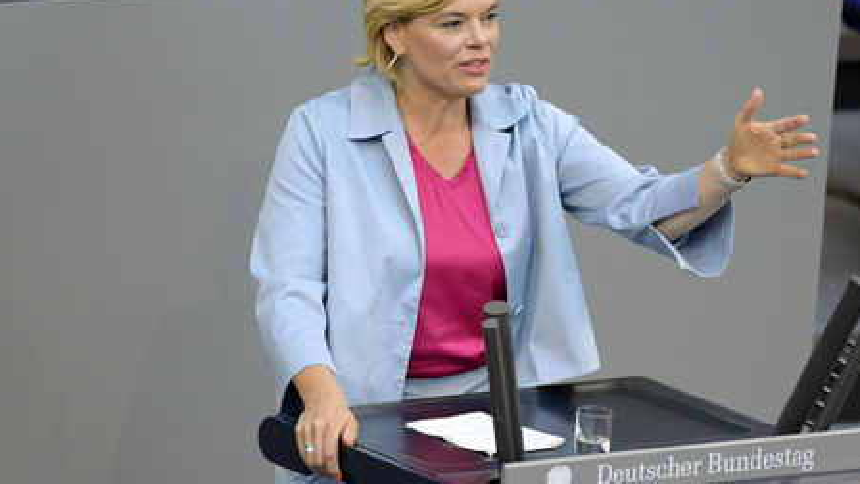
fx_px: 9851
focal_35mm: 432
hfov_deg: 5.0
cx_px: 431
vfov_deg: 2.8
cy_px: 204
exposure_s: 1/400
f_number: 5.6
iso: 8000
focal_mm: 410
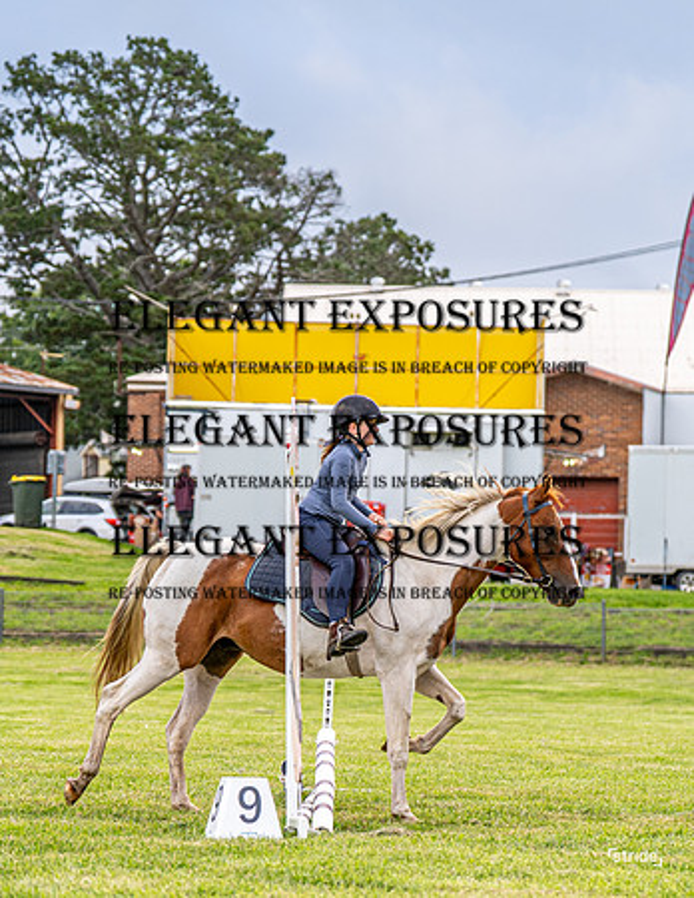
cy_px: 548
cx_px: 486
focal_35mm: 143
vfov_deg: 13.7
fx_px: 3743
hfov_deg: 10.6
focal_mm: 82
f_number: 2.8
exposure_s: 1/1600
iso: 400
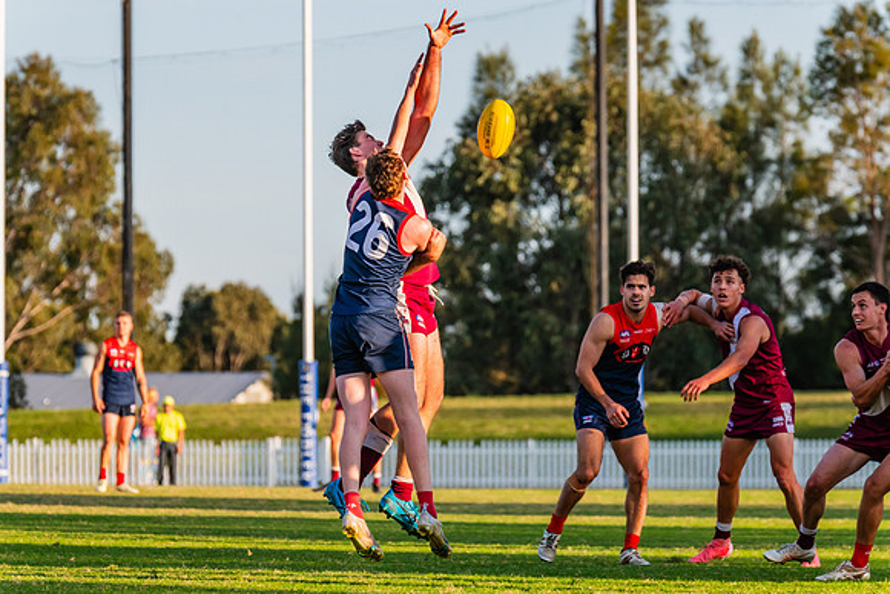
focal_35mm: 307
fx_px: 7595
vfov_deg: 4.5
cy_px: 296
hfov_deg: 6.7
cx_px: 430
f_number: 8
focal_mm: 290
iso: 800
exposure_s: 1/1000
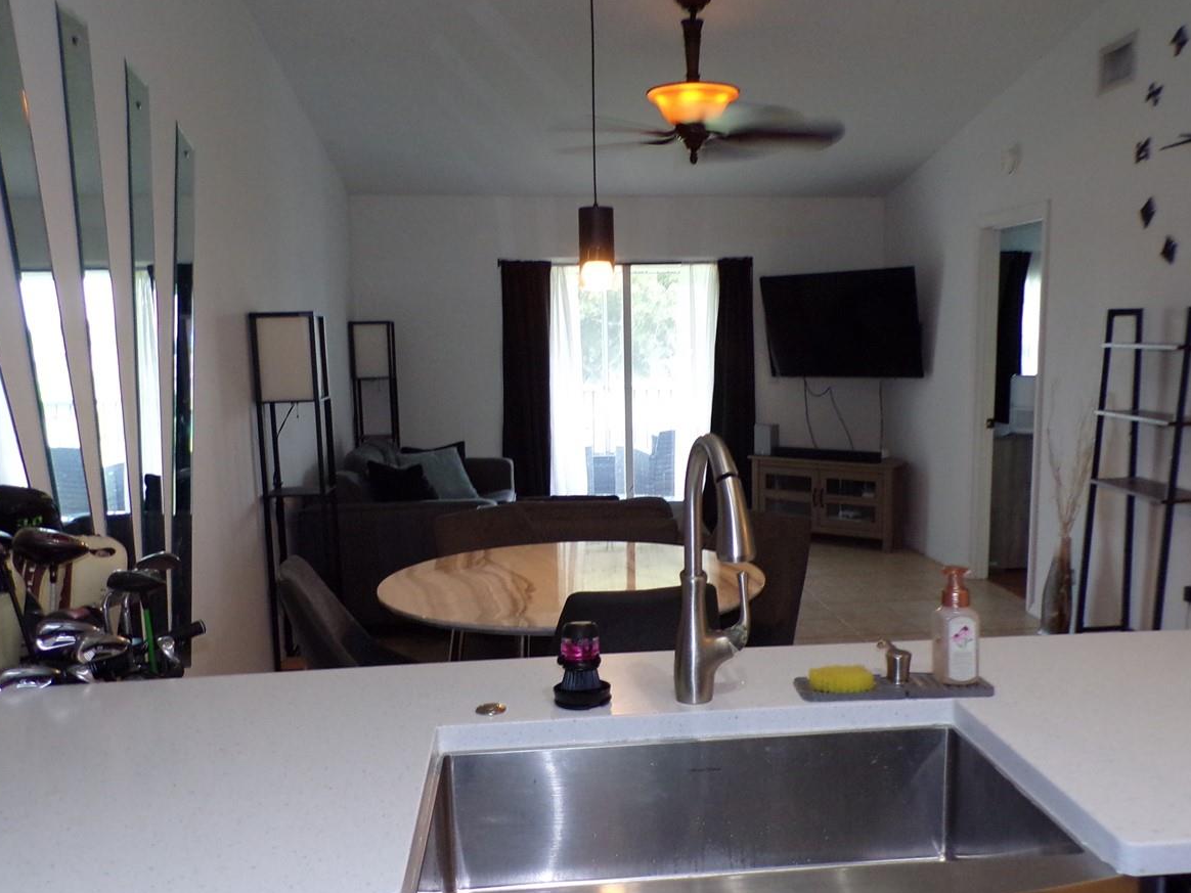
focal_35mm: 33
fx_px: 1135
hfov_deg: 55.2
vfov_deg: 42.9
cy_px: 480
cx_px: 657
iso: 200
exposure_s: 1/34
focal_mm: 4.3
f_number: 3
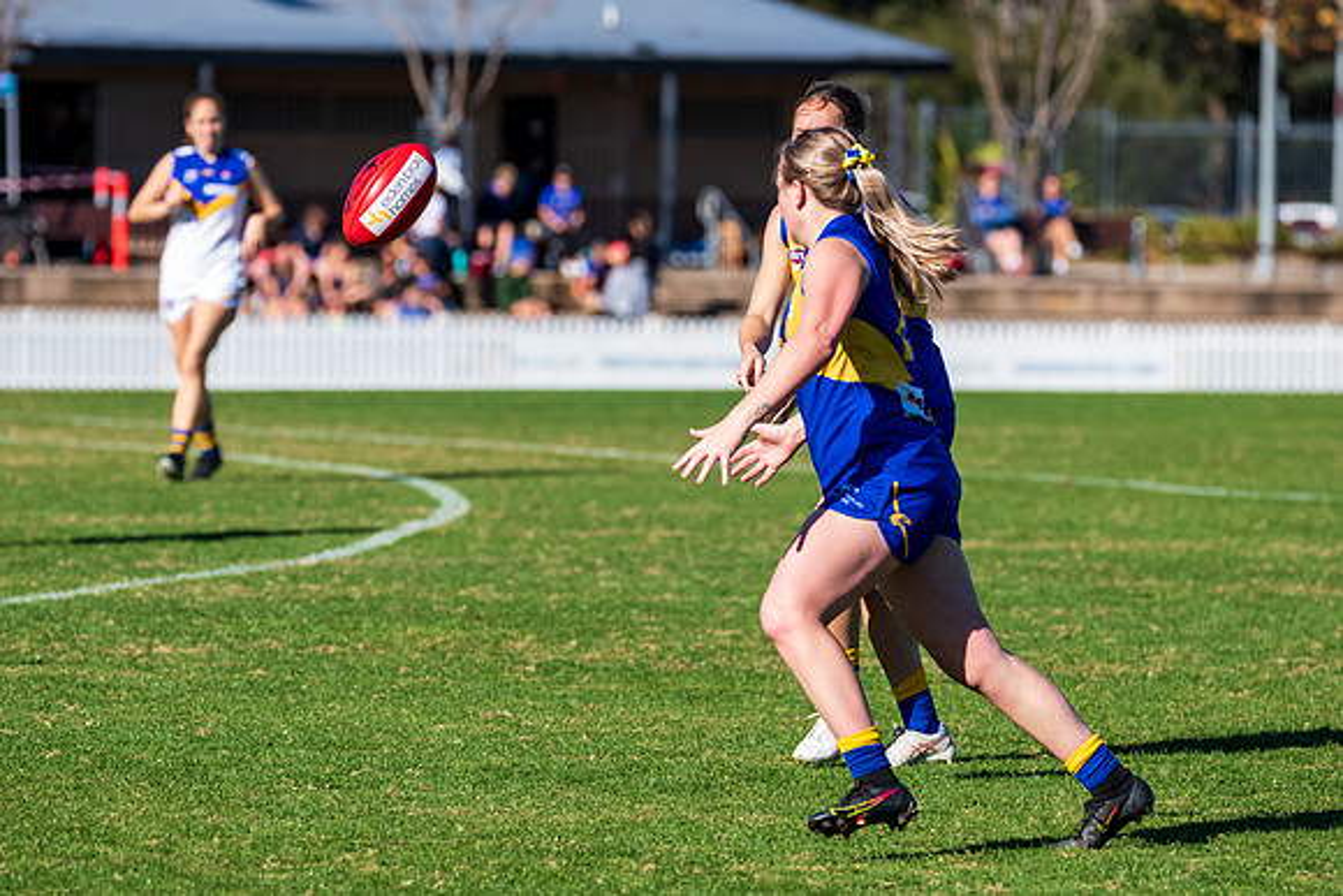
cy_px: 460
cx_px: 640
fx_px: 12392
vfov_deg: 4.1
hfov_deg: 6.2
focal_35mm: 332
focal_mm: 300
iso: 800
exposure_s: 1/2000
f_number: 8
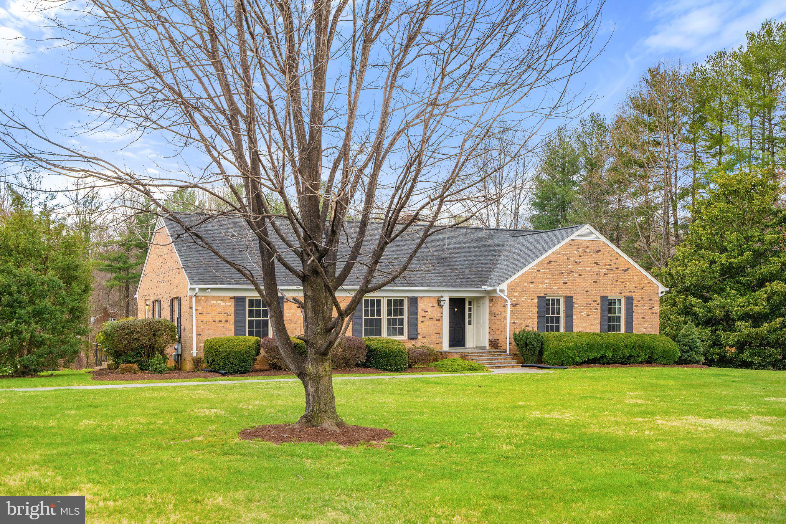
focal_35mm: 35
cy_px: 262
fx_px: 764
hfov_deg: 54.4
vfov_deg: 37.8
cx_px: 393
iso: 400
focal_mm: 35
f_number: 8
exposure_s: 1/400
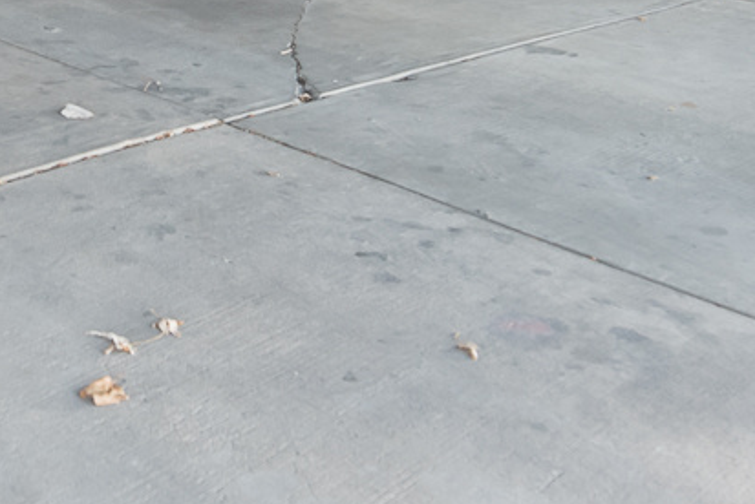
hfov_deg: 31.5
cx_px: 90
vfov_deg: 20.9
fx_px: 1280
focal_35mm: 61
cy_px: -82
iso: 1000
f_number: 3.5
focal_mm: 14
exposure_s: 1/160
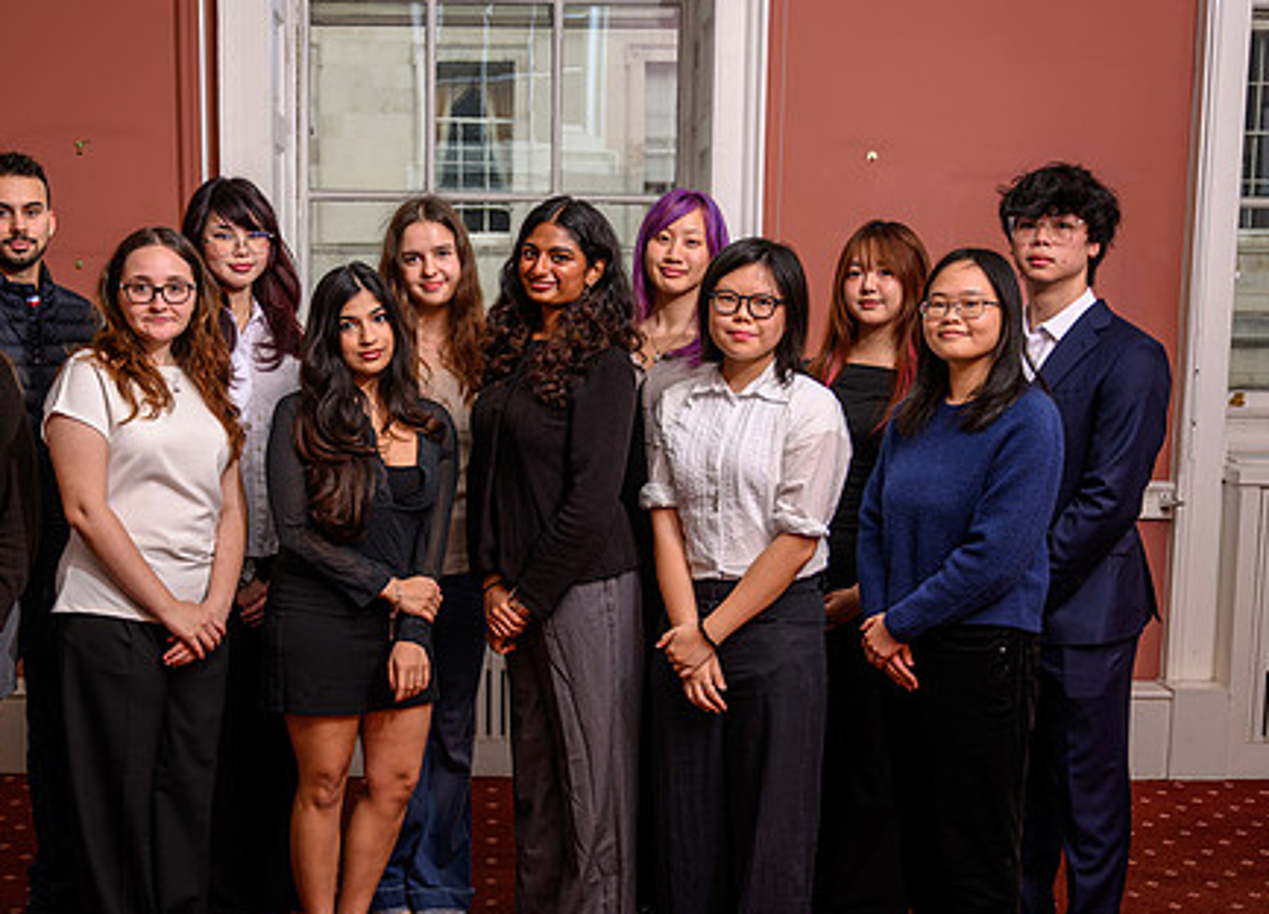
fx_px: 1735
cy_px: 510
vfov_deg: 29.5
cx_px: 501
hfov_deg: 40.0
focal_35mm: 48
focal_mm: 33
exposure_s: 1/200
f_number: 4
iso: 50
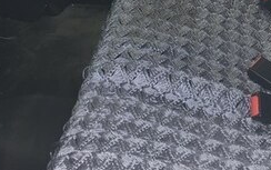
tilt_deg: -20.9
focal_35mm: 83
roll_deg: -3.7
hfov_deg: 24.6
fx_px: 614
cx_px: 208
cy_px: -89
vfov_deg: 14.6
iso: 40
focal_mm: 4.15
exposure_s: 1/100
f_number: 2.2
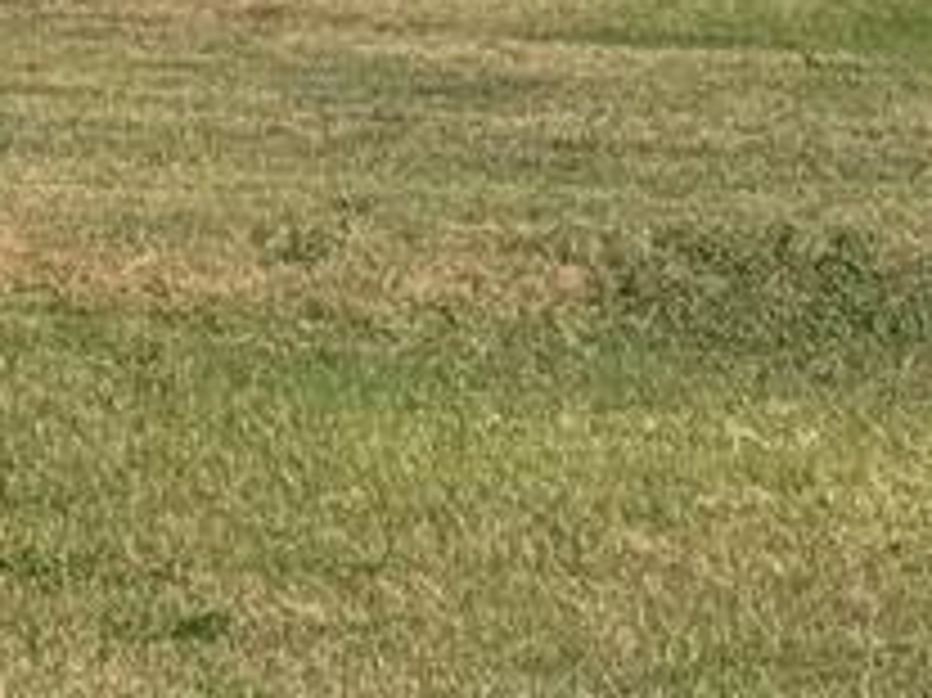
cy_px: -671
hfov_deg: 8.0
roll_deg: -0.2
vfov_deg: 6.1
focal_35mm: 238
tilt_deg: +2.5
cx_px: -743
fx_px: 6404
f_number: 1.78
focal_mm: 6.76
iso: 64
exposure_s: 1/5376
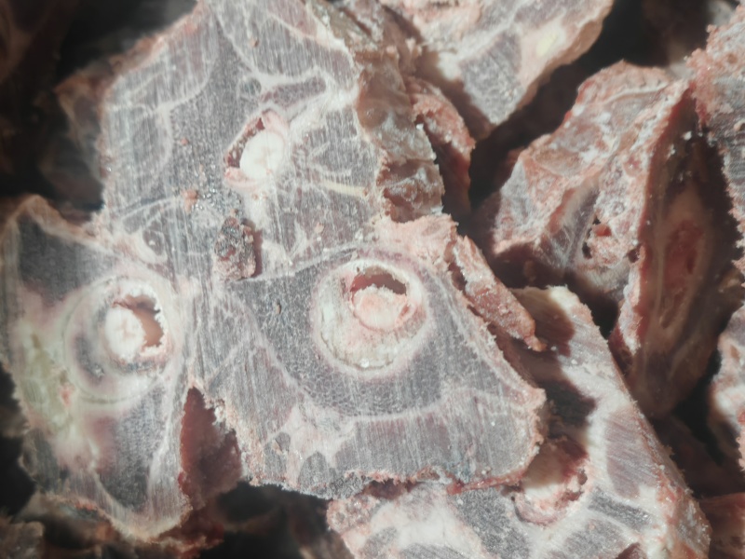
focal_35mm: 55
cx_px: 372
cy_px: 280
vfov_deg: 26.6
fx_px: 1184
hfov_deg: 34.9
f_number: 1.6
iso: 320
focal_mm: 7.62
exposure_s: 1/50
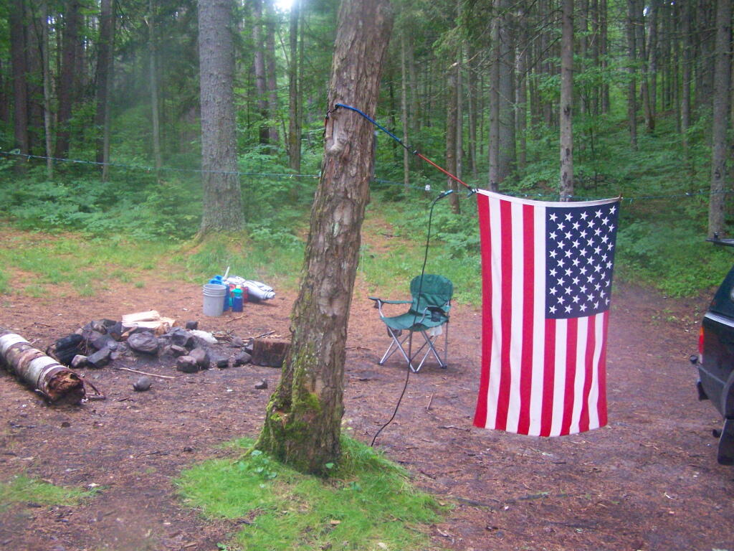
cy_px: 276
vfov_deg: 37.7
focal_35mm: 38
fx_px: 806
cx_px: 367
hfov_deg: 49.0
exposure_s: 1/160
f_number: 2.8
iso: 400
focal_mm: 6.3
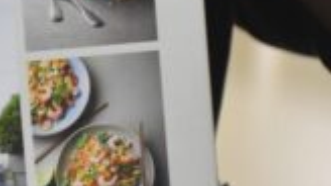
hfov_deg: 6.1
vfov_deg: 3.5
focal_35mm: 347
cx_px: -190
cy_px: 18
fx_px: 3044
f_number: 4.8
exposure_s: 1/60
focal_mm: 52
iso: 1400
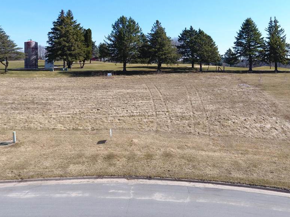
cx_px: 168
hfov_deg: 55.1
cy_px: 66
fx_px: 276
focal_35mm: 33
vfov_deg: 42.2
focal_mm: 3.61
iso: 100
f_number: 2.8
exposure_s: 1/577
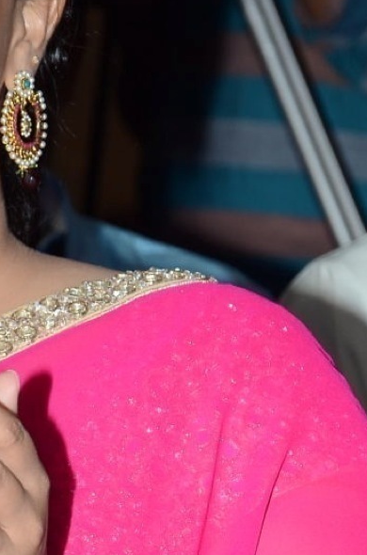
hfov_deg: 3.0
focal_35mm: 452
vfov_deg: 4.6
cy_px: 516
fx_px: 6952
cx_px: -86
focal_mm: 98
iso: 400
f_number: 5.6
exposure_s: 1/125
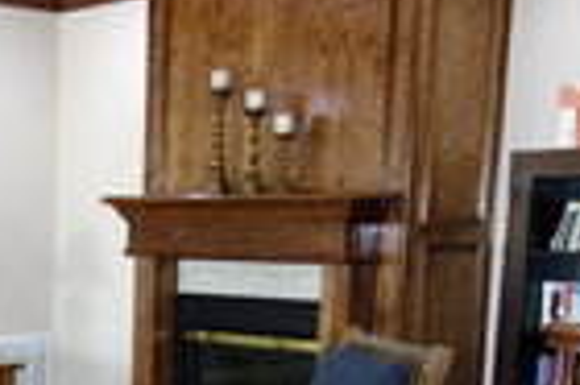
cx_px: -21
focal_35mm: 77
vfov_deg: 17.1
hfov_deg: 24.9
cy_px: 431
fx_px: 1239
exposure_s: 1/30
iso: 250
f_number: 1.8
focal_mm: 10.4
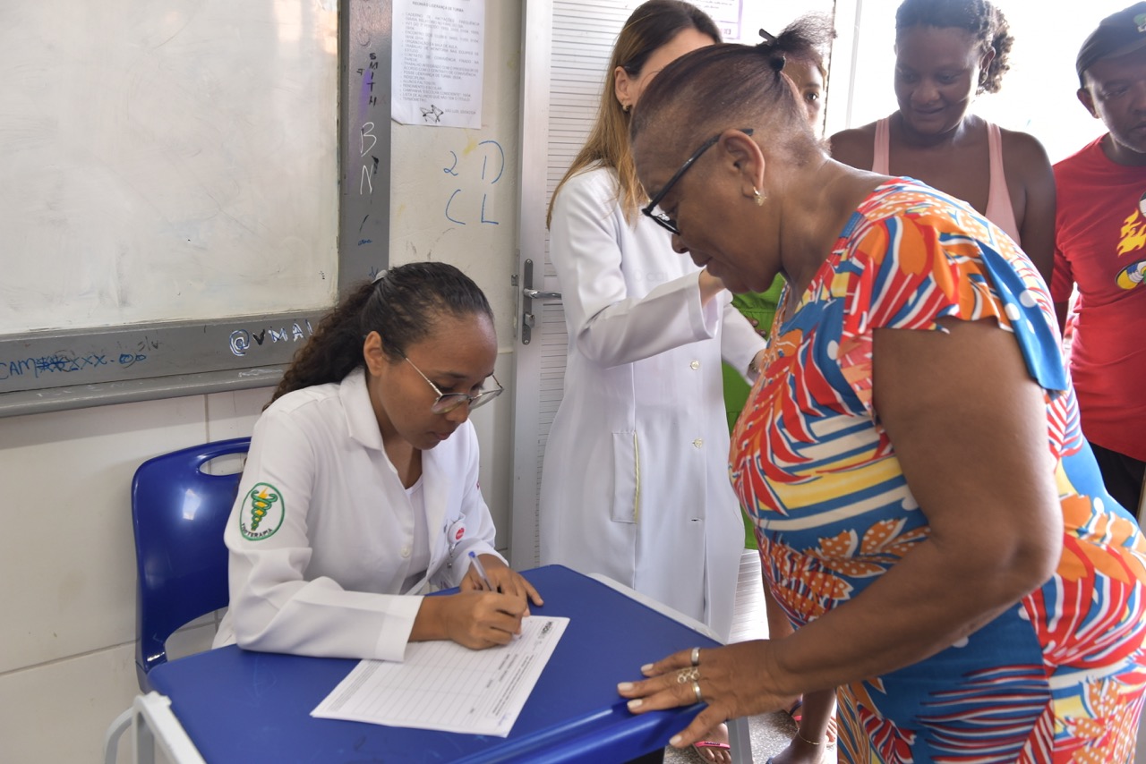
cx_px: 573
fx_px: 1019
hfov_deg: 58.7
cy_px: 382
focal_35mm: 32
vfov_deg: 41.1
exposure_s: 1/50
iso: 500
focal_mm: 32
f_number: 5
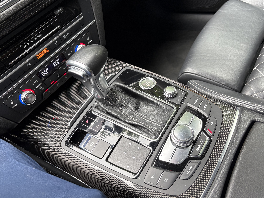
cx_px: 117
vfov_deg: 48.2
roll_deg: +24.8
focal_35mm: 29
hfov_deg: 61.5
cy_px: 93
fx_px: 221
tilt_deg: -42.9
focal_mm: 5.96
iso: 125
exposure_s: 1/70
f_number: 1.6
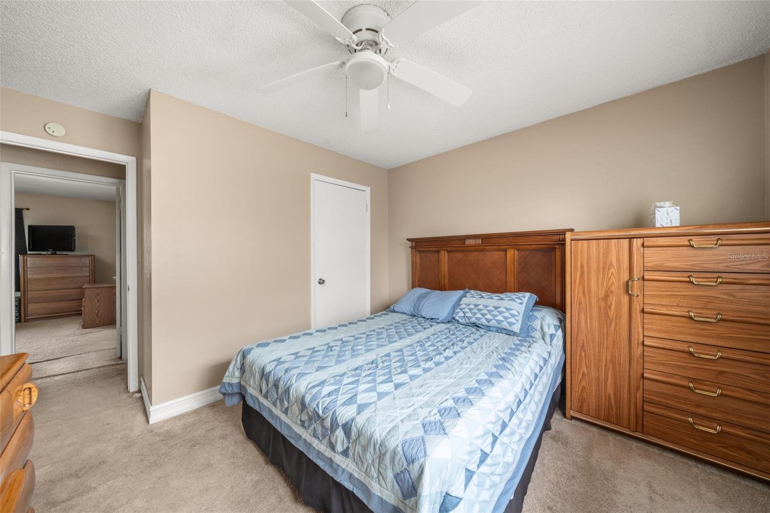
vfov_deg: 90.0
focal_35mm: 12
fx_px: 257
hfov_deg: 112.6
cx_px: 385
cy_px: 256
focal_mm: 12
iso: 400
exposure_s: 1/3
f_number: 11
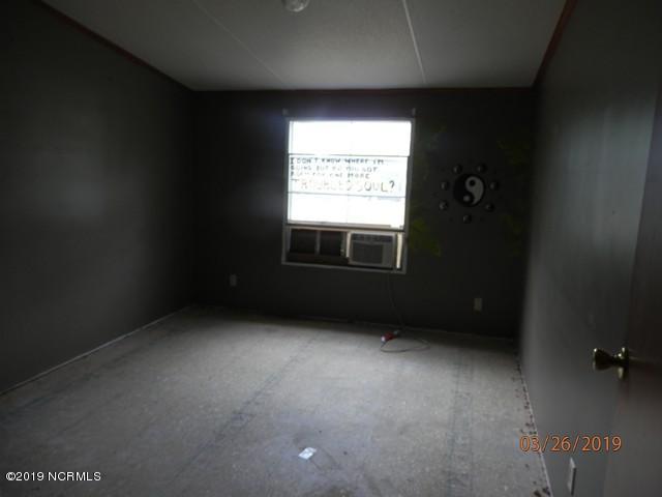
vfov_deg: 54.9
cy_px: 248
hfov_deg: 69.4
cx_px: 331
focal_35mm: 25
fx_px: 478
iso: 80
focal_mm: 4.5
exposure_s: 1/30
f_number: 3
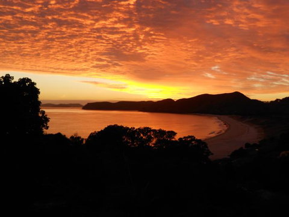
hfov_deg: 43.9
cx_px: 144
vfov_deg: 33.6
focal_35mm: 43
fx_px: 359
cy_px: 108
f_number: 4.2
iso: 80
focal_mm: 7.7
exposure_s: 1/40
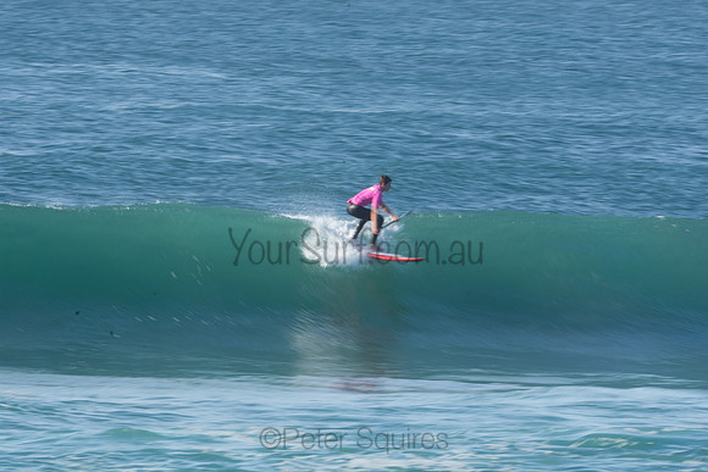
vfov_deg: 1.8
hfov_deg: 2.7
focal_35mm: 750
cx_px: 354
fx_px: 14753
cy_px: 236
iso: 100
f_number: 22
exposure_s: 1/25
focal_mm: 500
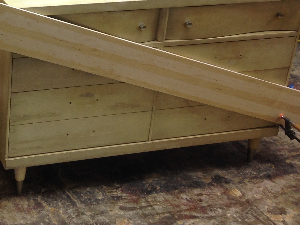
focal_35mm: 71
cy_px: 20
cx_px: -8
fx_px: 615
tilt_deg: -20.9
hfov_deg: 25.9
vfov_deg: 20.3
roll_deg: -3.1
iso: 50
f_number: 2.4
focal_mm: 4.12
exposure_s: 1/24
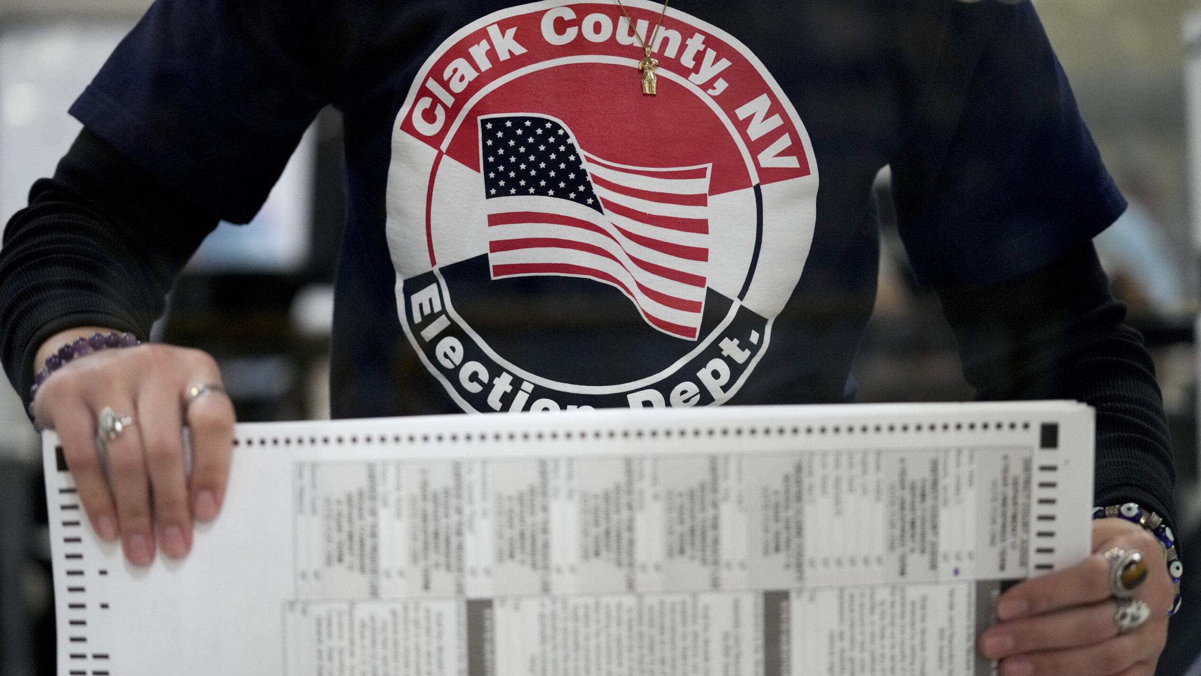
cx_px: 598
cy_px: 357
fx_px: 2357
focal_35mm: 74
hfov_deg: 28.6
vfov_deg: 16.3
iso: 4000
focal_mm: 70
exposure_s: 1/400
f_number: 2.8
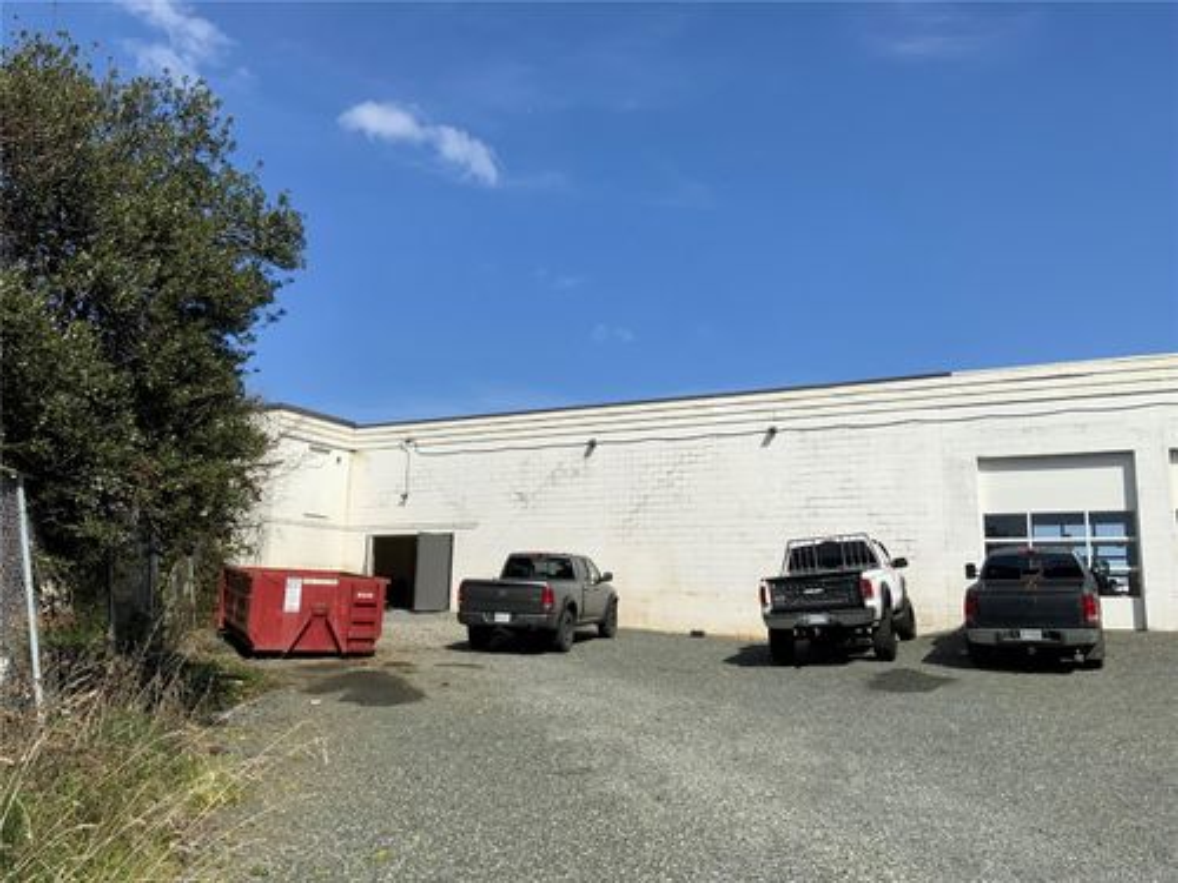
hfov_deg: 61.7
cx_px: 589
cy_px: 442
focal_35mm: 29
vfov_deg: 48.2
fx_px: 987
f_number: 1.8
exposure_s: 1/3788
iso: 20
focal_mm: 3
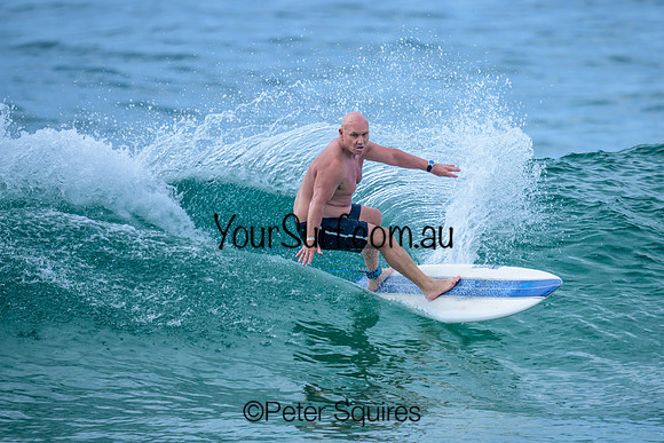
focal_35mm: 1073
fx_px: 19795
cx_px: 350
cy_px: 216
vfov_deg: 1.3
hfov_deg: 1.9
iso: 450
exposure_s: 1/3200
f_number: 6.3
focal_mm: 800
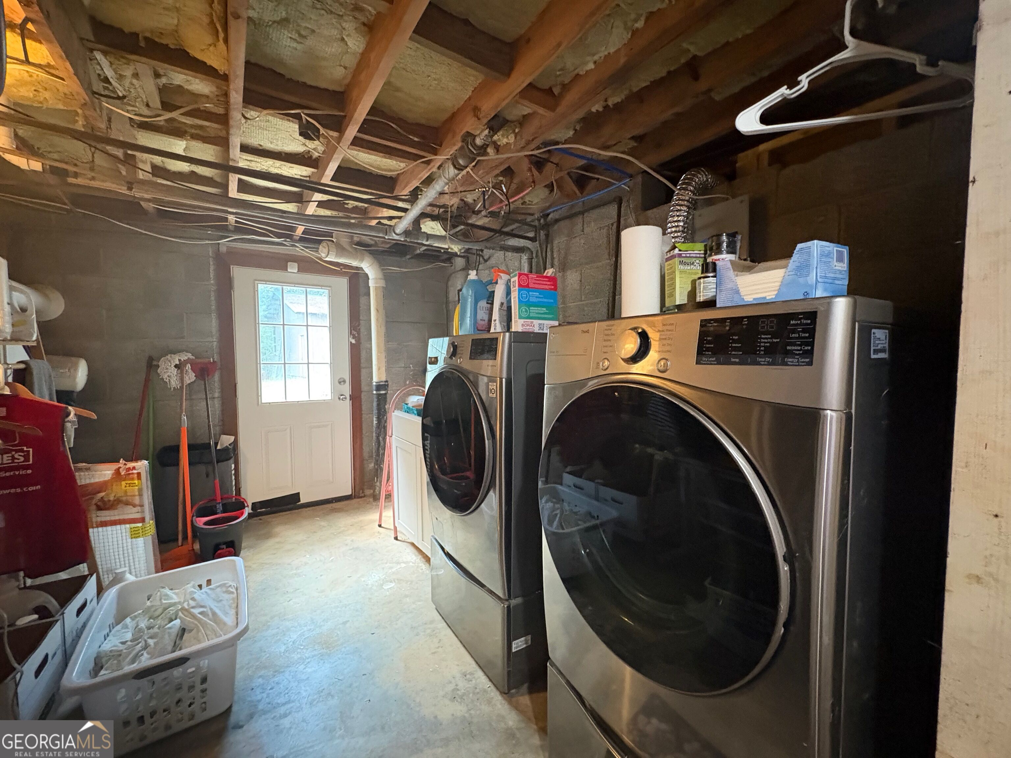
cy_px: 379
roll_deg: +0.0
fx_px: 409
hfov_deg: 102.1
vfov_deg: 85.7
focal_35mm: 14
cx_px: 506
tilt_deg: -3.0
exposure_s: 1/40
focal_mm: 2.22
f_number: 2.2
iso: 1000
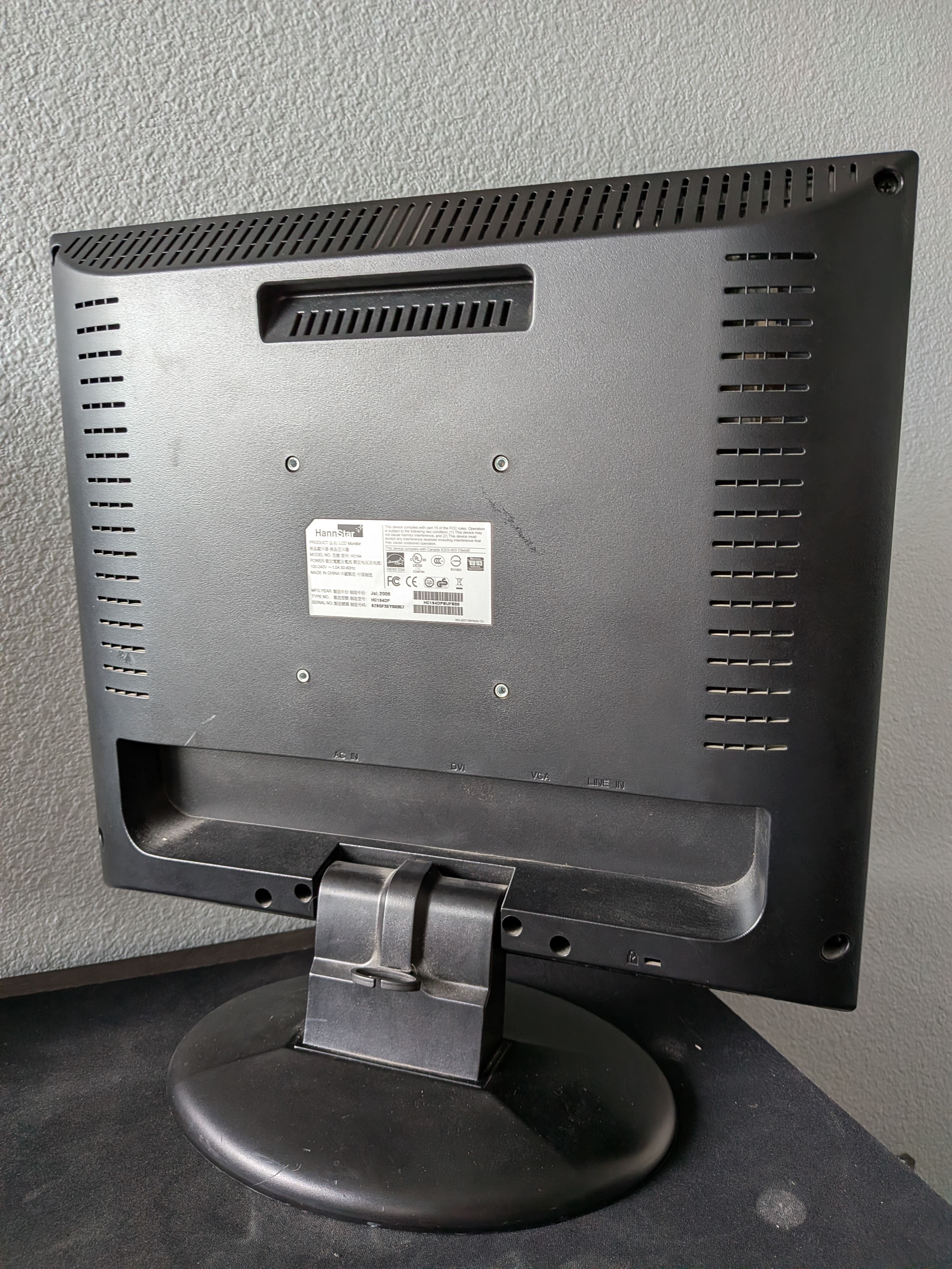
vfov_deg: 71.6
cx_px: 476
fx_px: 880
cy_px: 634
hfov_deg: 56.8
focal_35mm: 24
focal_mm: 4.53
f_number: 1.7
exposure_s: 1/40
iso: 66
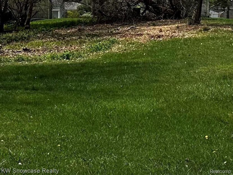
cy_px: 88
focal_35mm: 24
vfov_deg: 56.8
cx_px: 116
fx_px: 161
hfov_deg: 71.6
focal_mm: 6.86
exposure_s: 1/4016
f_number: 1.78
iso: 80
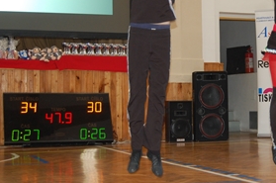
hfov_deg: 23.3
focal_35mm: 86
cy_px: 60
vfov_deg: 15.8
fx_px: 658
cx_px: 222
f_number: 4.5
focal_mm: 32
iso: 500
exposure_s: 1/60
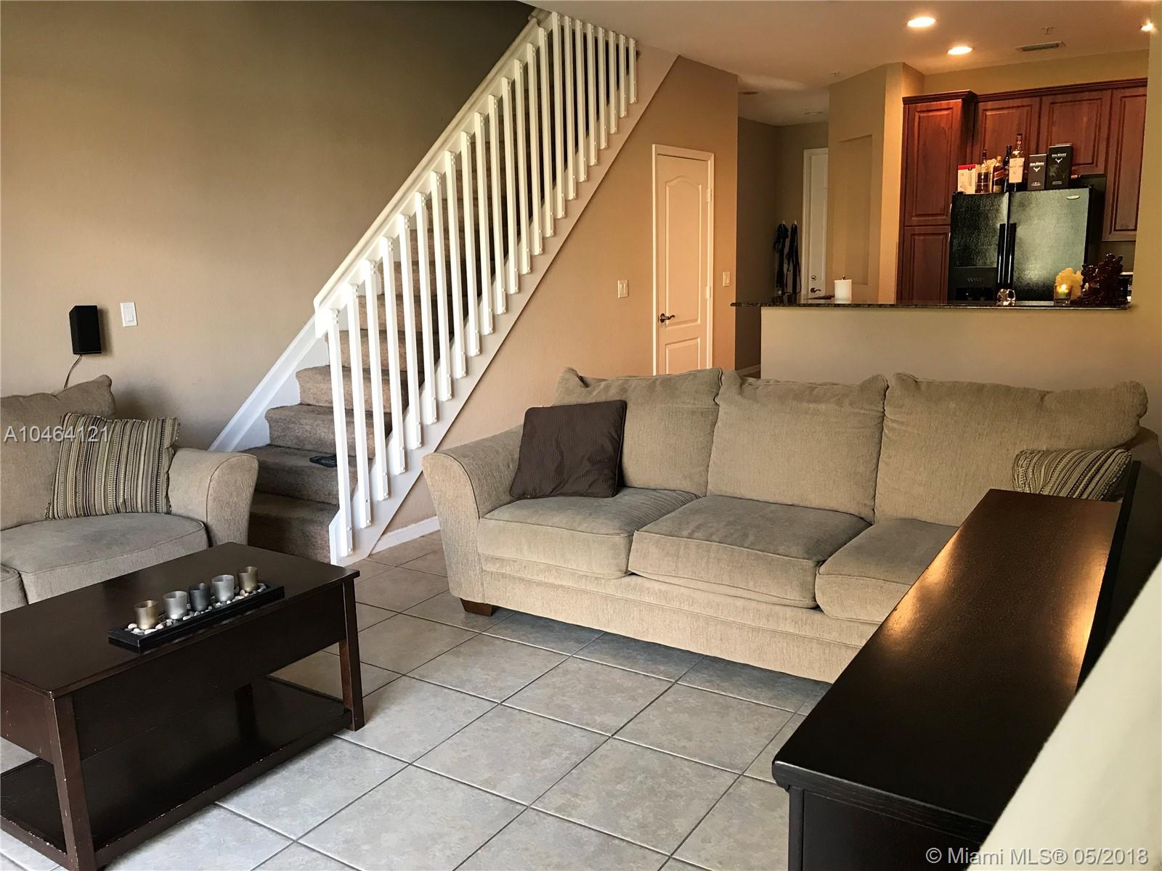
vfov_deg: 49.7
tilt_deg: -11.2
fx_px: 940
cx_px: 581
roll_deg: +0.9
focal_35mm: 28
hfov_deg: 63.4
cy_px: 436
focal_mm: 3.99
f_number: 1.8
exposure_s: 1/20
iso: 40
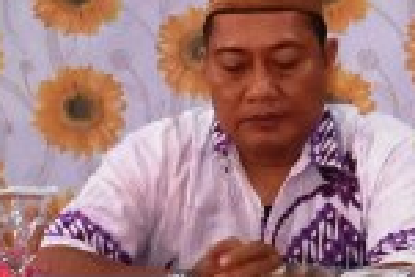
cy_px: 133
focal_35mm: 325
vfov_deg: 4.2
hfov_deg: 6.2
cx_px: 833
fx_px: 3750
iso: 2000
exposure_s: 1/50
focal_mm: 32
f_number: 6.3
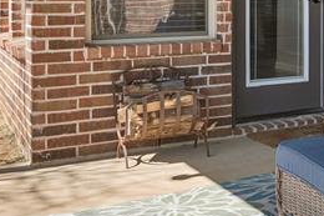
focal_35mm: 65
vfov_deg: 20.5
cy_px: 20
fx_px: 584
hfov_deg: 27.6
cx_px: 380
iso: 100
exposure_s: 1/60
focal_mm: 11
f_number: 9
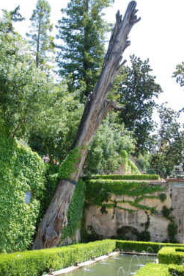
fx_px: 336
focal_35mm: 44
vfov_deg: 44.3
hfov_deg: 30.5
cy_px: 158
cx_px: 78
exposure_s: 1/125
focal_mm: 22
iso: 100
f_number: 5.6
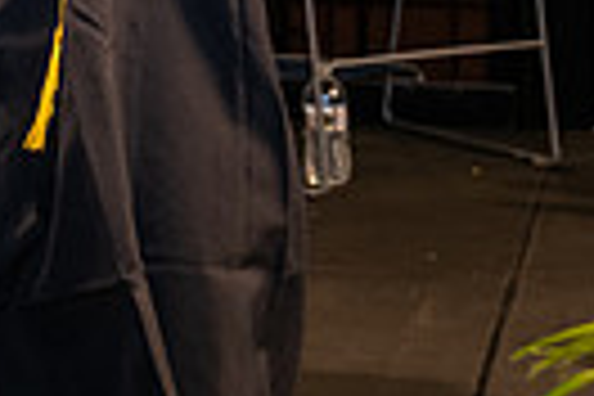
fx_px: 4339
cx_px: -454
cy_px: -403
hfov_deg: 7.6
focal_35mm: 263
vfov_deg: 5.1
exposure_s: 1/200
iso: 1600
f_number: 6.3
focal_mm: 60
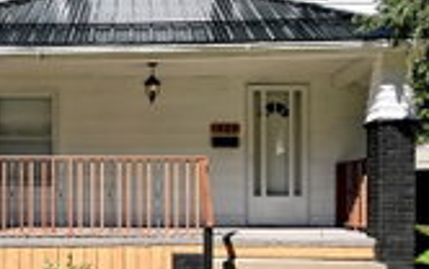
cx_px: 124
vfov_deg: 27.4
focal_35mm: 47
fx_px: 550
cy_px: 100
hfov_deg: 41.7
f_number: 13
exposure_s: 1/250
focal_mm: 10
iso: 100
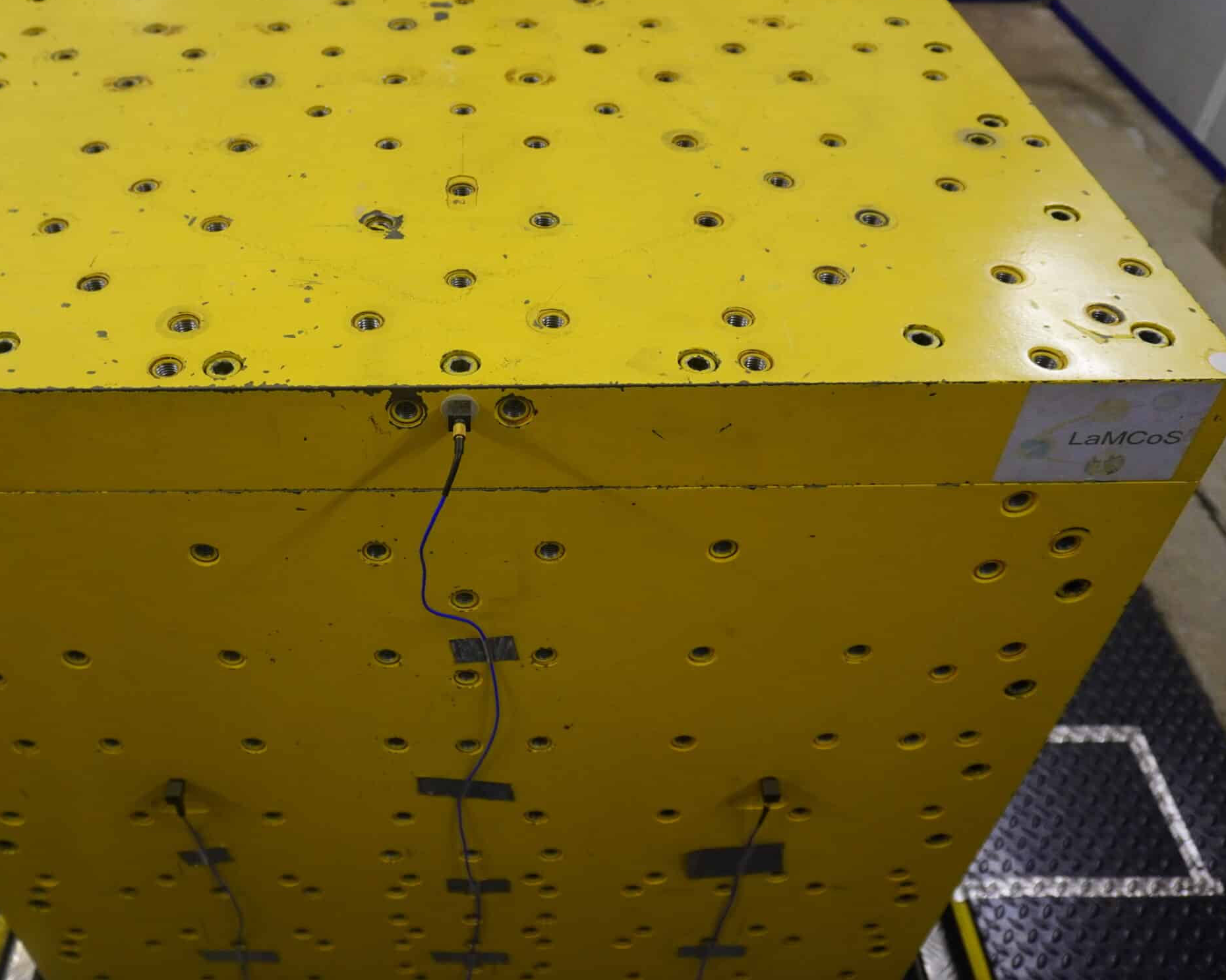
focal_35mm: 31
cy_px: 426
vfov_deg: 47.0
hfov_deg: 56.6
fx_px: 1125
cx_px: 473
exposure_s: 1/60
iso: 640
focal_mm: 16
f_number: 4
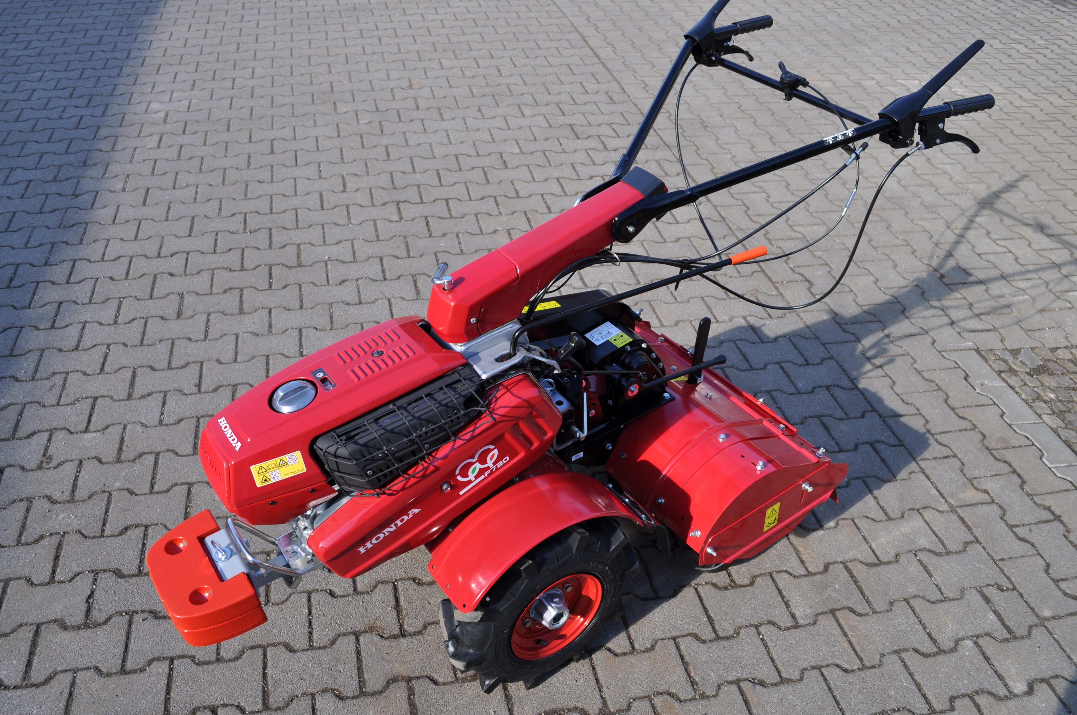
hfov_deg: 62.0
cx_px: 538
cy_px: 358
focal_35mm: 30
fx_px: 896
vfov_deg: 43.5
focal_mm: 20
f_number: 8
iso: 200
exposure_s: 1/250
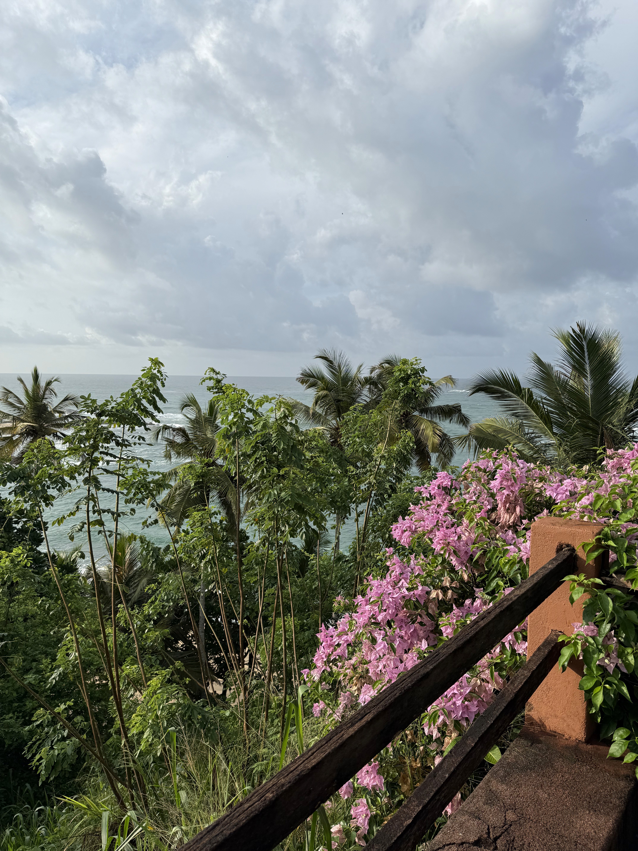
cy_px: 426
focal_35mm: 24
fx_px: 590
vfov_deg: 71.6
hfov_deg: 56.8
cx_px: 319
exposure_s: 1/4167
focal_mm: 6.76
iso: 80
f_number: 1.78
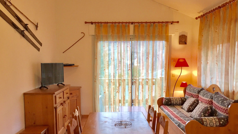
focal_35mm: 32
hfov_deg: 61.0
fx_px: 202
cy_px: 81
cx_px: 120
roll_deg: -0.1
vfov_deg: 36.5
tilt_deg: -6.7
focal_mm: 4.15
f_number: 2.2
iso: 64
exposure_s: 1/33
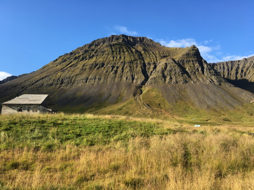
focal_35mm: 29
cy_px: 95
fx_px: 213
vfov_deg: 48.2
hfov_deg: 61.7
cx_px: 127
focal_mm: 4.15
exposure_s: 1/761
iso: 25
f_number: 2.2
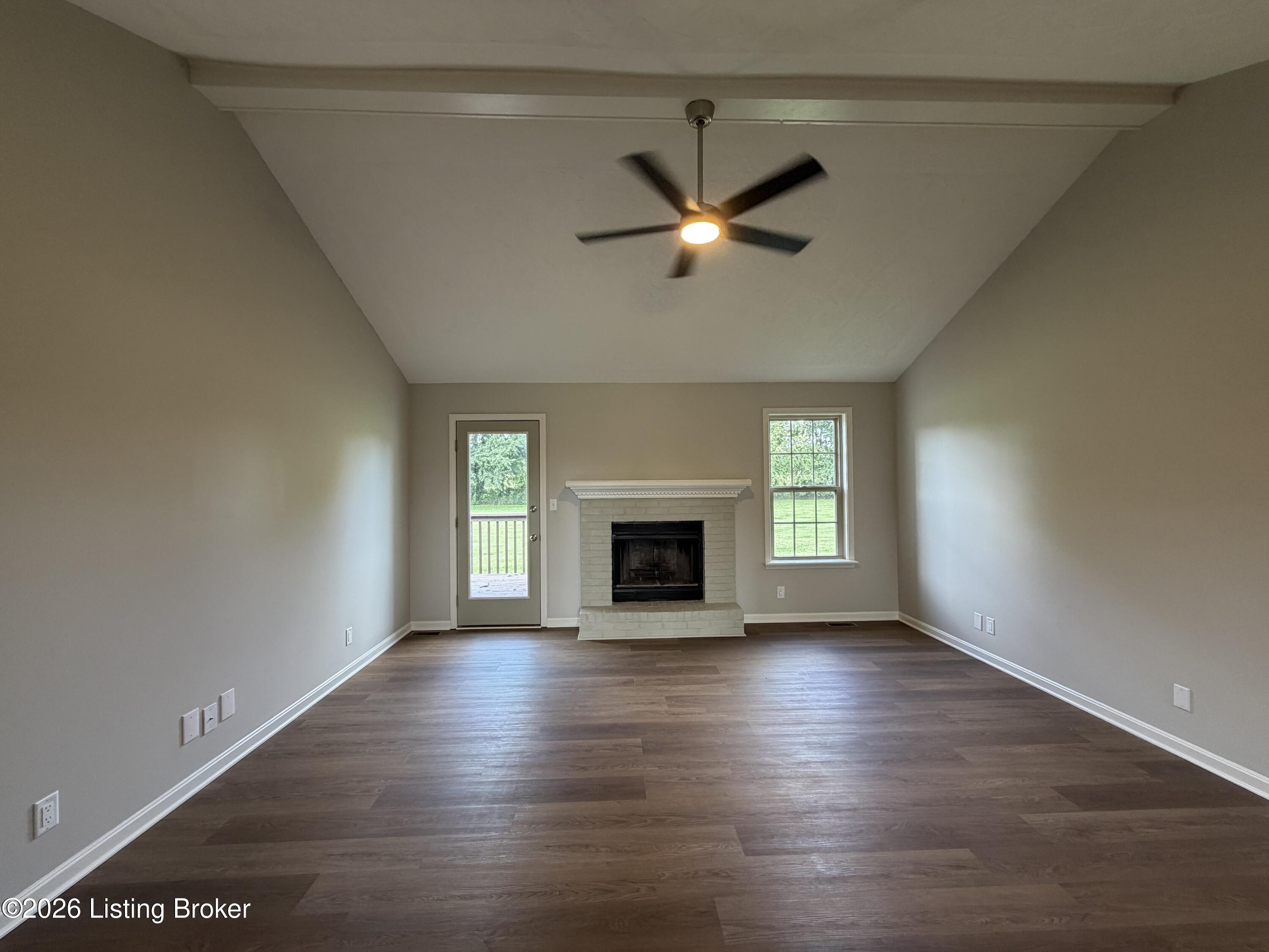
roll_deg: +1.2
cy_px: 476
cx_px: 634
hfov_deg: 102.1
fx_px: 513
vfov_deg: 85.7
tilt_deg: +0.1
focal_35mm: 14
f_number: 2.2
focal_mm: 2.22
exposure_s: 1/62
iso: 160
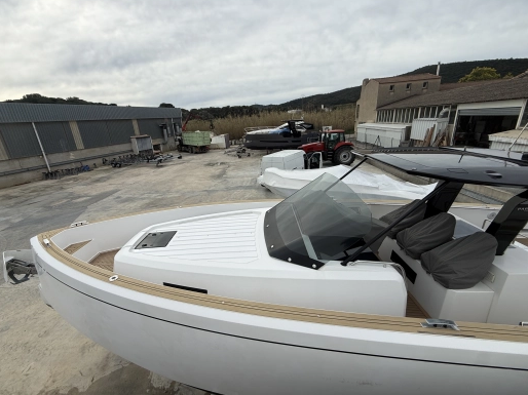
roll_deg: +4.3
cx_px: 247
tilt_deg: -19.1
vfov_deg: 81.7
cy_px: 196
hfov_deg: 98.1
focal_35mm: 15
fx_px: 229
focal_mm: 2.22
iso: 50
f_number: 2.2
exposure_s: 1/1534
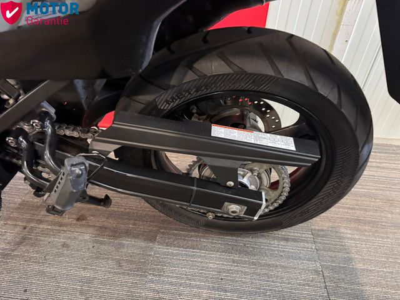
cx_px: 200
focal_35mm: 24
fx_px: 277
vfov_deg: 56.8
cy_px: 150
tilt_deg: -41.2
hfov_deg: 71.6
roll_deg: -0.1
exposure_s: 1/33
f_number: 1.78
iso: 1000
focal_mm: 6.76
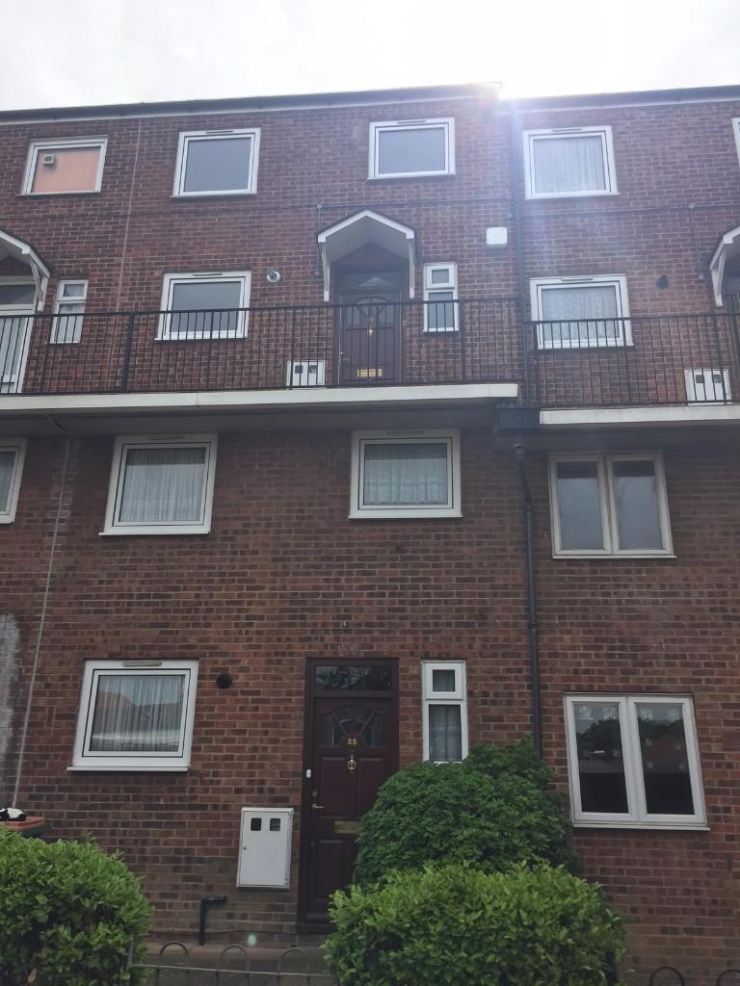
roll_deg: -0.2
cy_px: 493
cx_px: 370
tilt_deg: +20.2
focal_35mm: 29
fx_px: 827
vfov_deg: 61.7
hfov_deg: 48.2
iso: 32
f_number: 2.2
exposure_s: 1/1364
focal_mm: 4.15
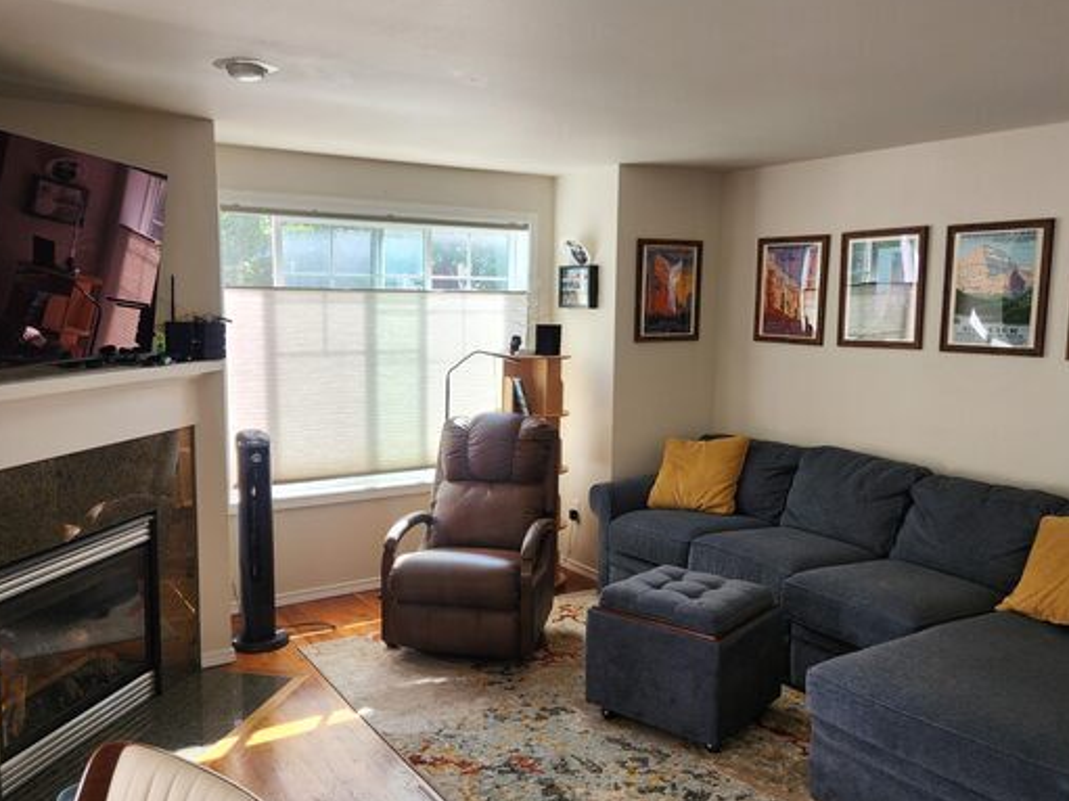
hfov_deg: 60.0
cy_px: 429
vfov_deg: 46.7
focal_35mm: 30
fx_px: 926
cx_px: 516
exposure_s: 1/120
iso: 64
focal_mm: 5.4
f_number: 1.8
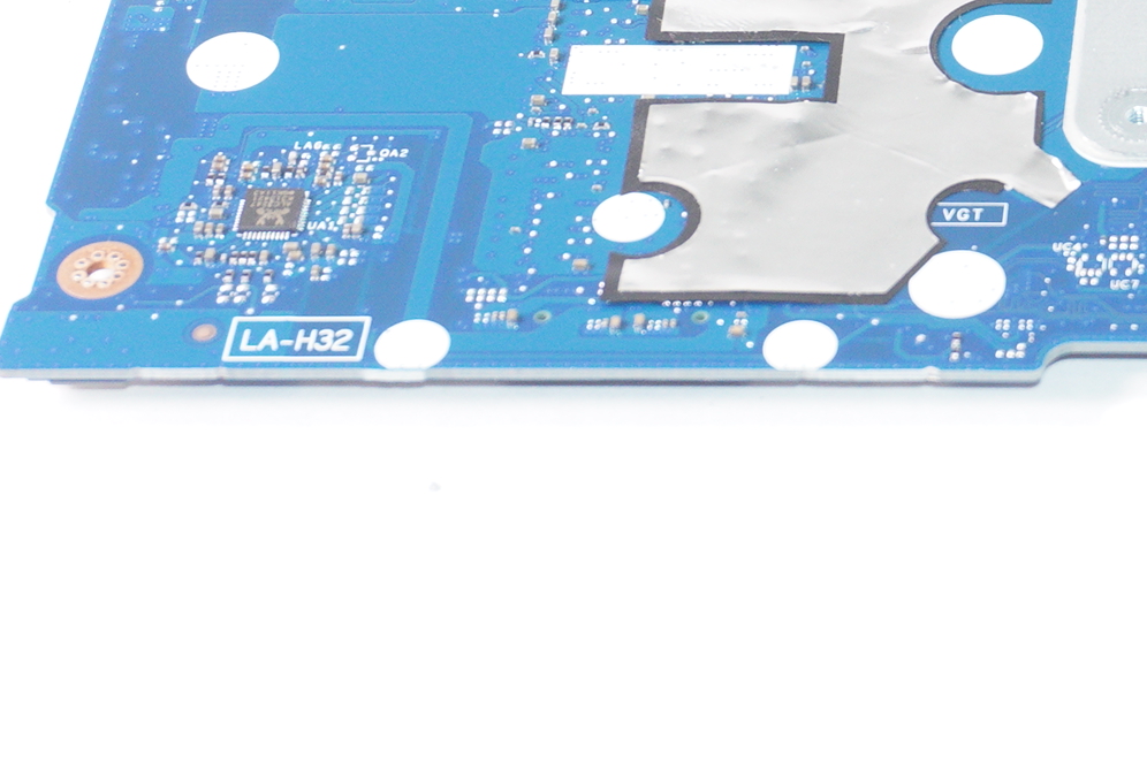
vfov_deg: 9.1
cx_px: 1566
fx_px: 4759
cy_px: 117
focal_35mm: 150
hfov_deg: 13.2
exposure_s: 1/125
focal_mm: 33
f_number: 6.3
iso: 640
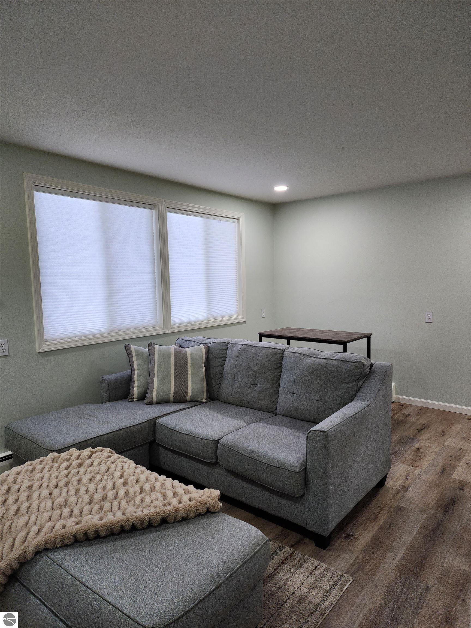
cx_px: 236
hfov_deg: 58.9
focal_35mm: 23
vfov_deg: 73.9
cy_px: 314
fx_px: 417
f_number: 1.8
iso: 125
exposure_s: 1/120
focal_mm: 6.4
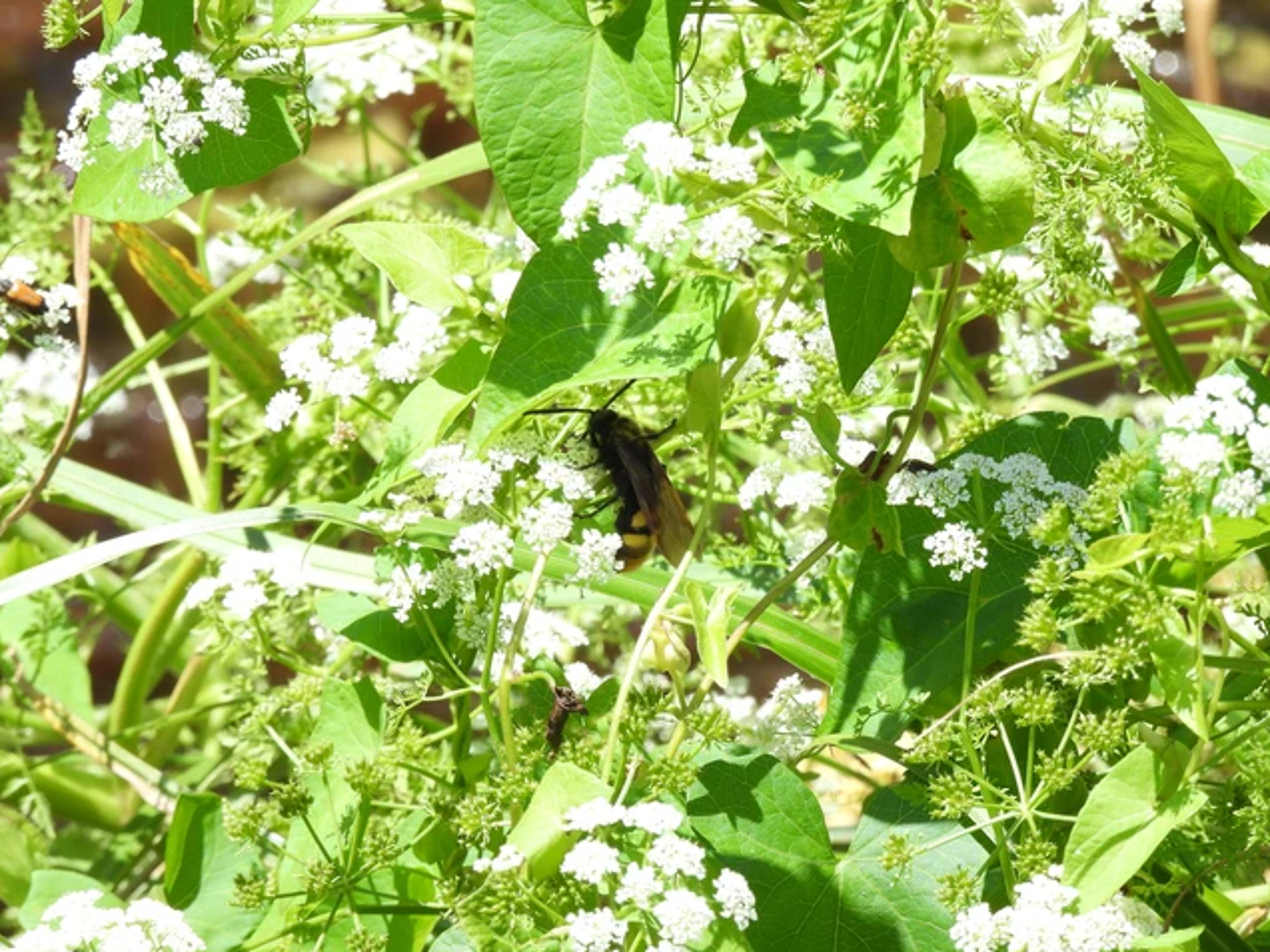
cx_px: 637
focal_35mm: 503
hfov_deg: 3.9
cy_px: 475
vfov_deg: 3.0
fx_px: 18454
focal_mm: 89.2
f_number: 6.3
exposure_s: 1/160
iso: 100
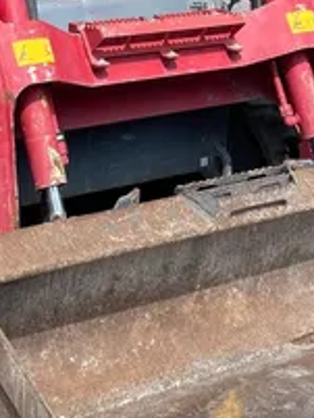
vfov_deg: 20.0
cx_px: 108
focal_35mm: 95
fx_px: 1148
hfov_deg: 15.6
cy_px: 5
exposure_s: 1/2020
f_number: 1.6
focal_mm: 4.2
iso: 32
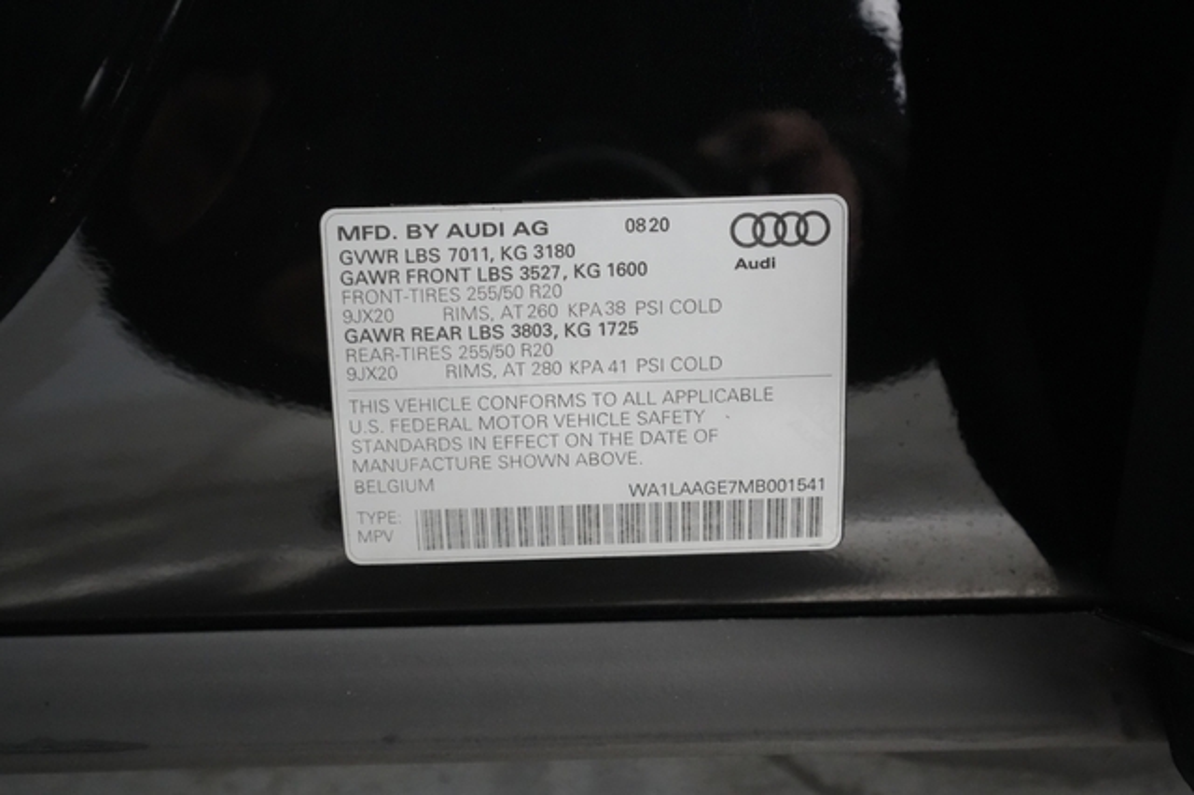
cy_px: 398
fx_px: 928
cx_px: 597
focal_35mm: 28
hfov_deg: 65.5
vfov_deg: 46.4
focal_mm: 28
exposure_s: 1/100
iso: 10000
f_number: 4.5
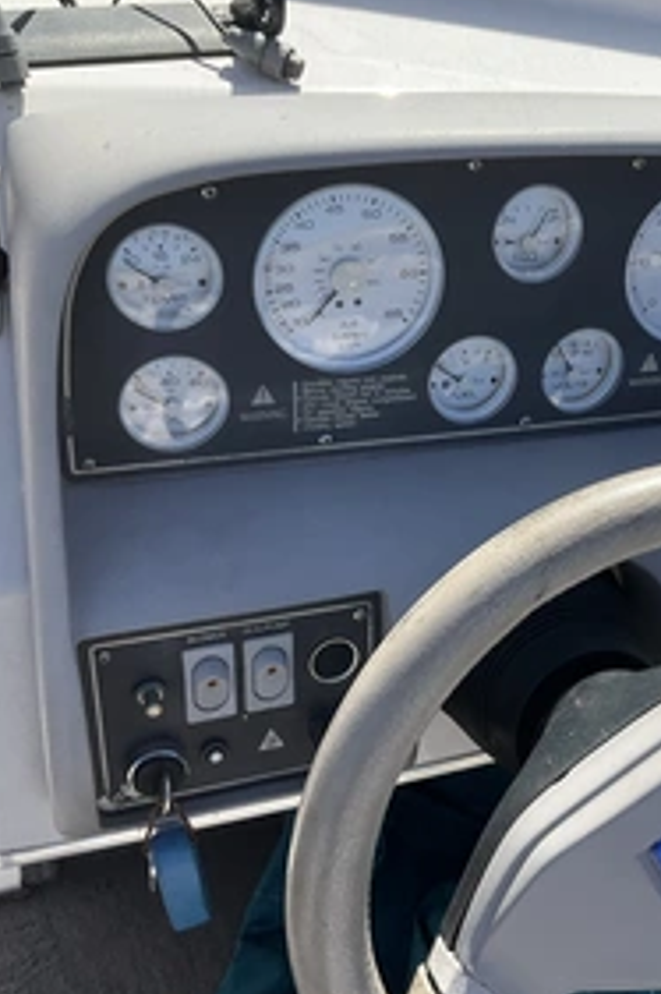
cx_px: 558
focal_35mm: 43
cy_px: 474
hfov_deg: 30.2
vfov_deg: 45.4
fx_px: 1186
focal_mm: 3
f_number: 1.8
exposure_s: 1/829
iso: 25
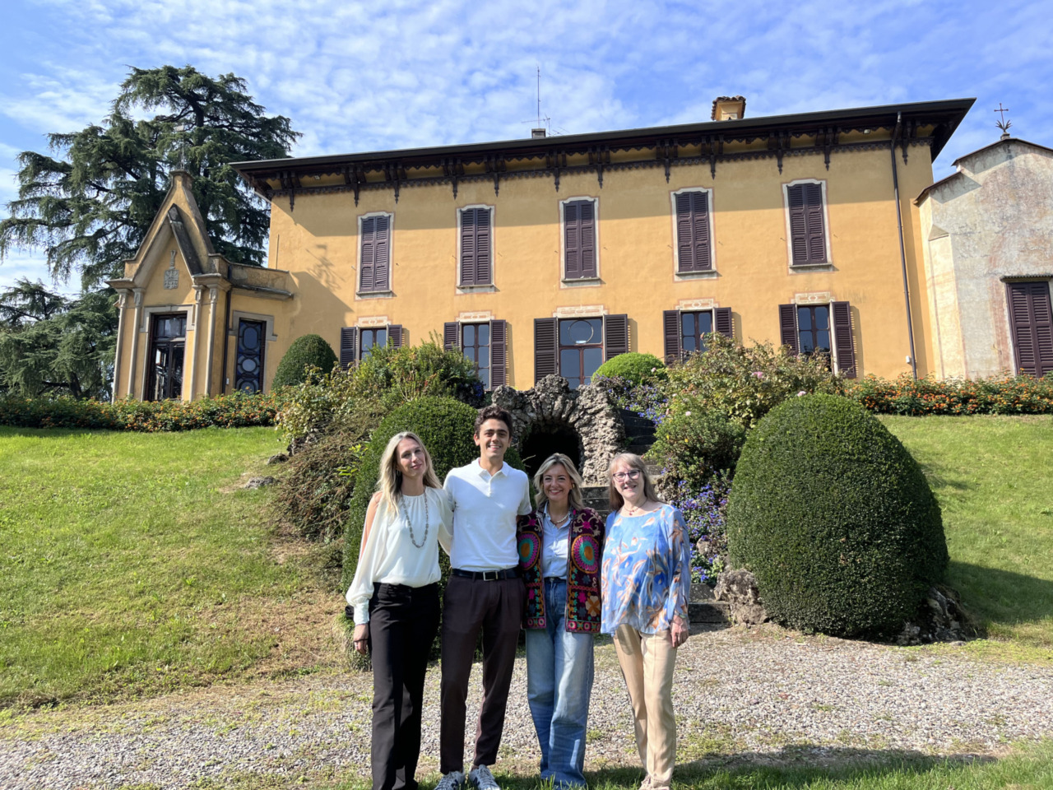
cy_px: 395
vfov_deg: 53.1
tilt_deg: +11.3
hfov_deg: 67.3
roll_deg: +0.5
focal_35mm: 26
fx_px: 791
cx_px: 526
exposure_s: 1/1862
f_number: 1.6
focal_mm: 5.1
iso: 50
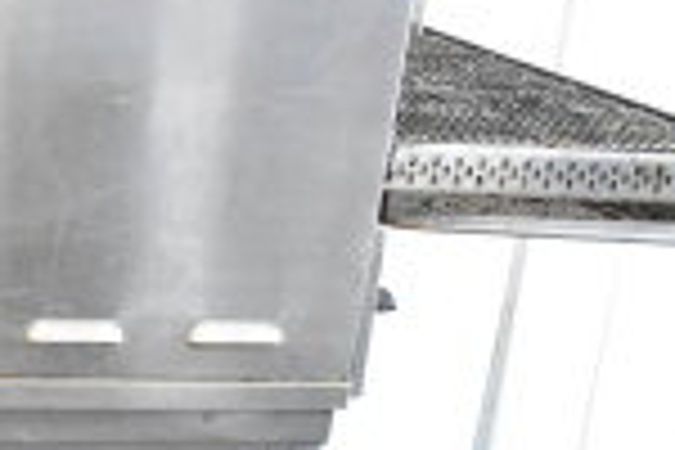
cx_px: -405
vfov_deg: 12.3
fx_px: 2062
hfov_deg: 16.5
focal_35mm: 110
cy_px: 488
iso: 6400
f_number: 7.1
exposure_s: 1/200
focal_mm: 18
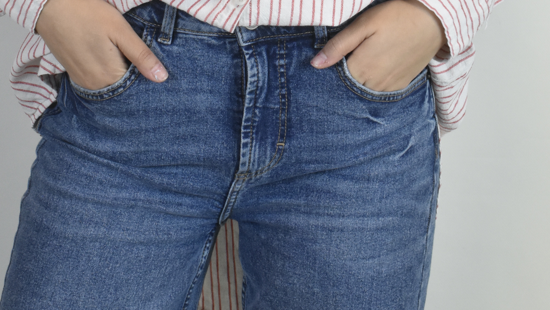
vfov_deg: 10.0
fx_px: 1736
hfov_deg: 18.0
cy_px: -105
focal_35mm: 119
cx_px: 212
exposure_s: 1/40
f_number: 18
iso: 1600
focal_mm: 40
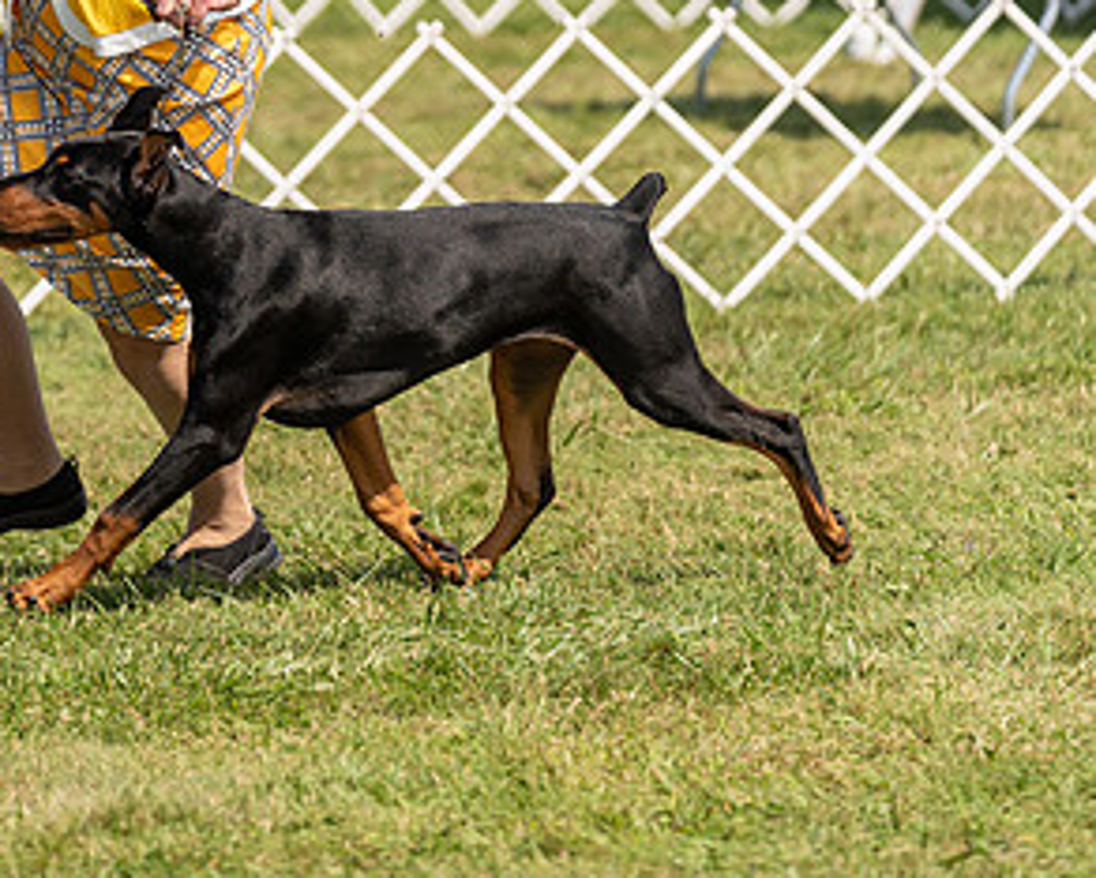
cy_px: 41
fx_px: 9511
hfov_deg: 6.6
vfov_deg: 5.3
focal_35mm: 293
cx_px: 190
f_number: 2.8
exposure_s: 1/3200
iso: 200
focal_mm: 135
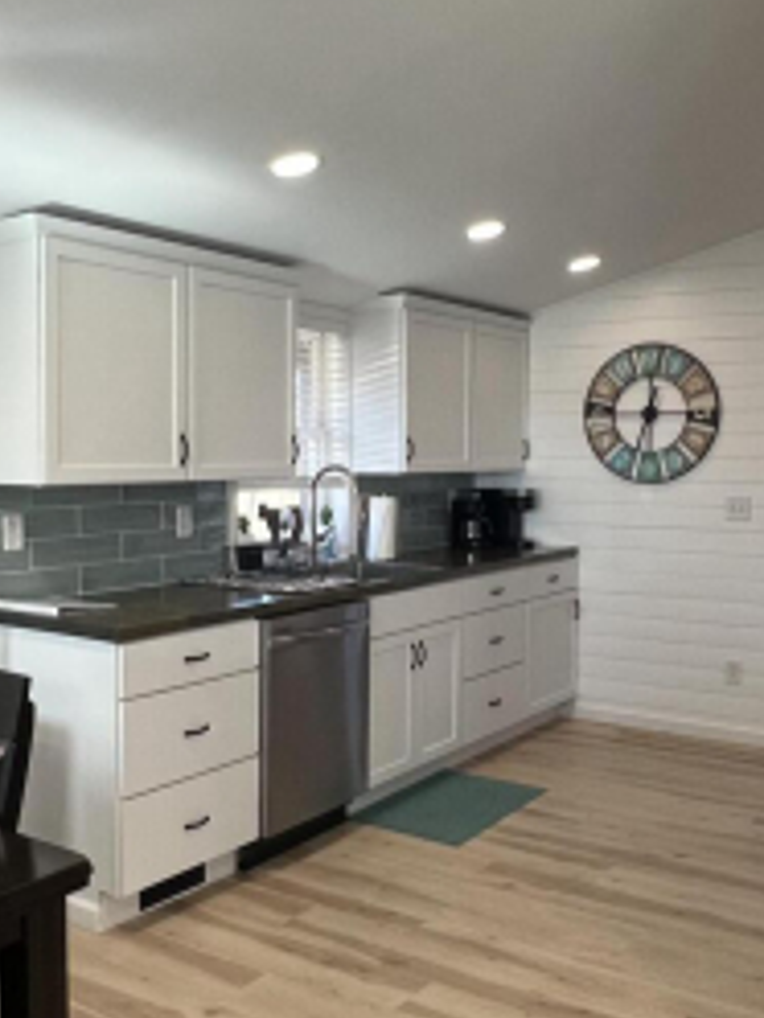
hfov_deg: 40.7
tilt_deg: -3.9
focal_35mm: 35
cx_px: 390
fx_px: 1030
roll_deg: -0.8
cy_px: 515
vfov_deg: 52.6
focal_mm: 1.57
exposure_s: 1/120
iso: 200
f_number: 1.8
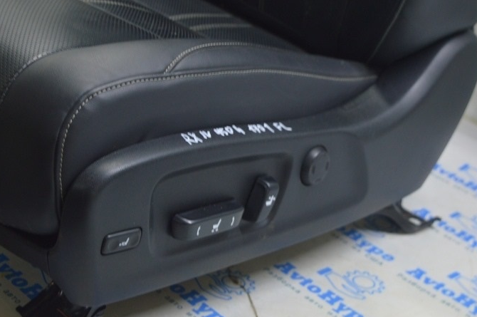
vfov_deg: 17.4
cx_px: 221
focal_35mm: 78
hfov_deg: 26.0
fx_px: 1032
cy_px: 106
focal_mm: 34
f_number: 5.6
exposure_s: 1/20
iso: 400
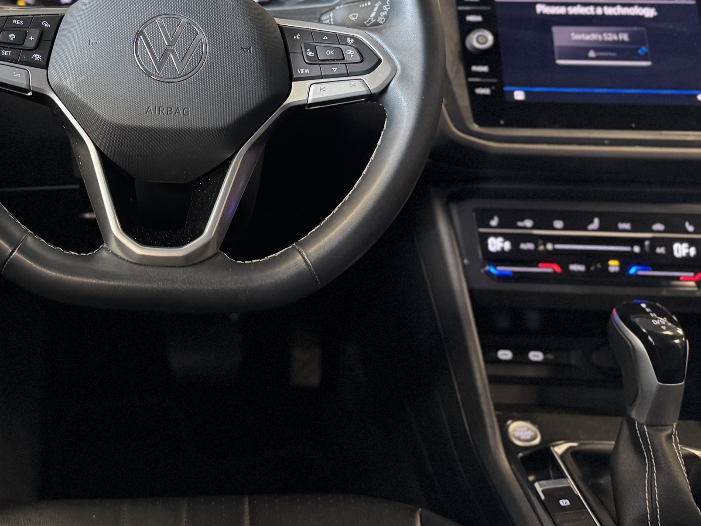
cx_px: 170
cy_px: 56
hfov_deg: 42.4
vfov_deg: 32.0
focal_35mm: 43
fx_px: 871
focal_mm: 6.76
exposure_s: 1/56
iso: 500
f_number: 1.78
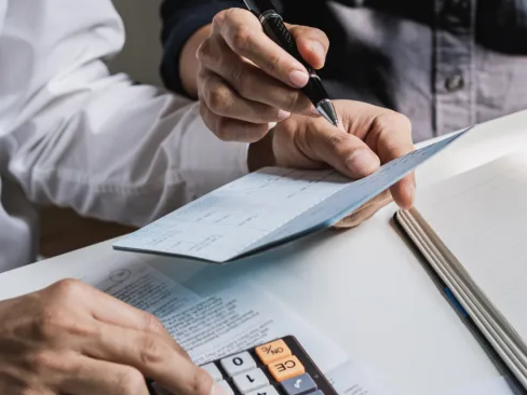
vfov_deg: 13.3
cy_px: 147
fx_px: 1690
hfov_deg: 17.6
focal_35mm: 111
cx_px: 427
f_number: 4
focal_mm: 55
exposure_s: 1/80
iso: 200
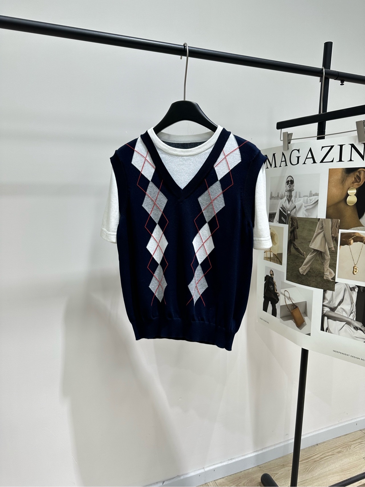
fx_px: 337
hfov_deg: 56.8
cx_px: 182
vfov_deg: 71.6
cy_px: 244
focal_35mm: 24
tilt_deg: -9.5
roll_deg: -0.6
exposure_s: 1/100
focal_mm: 6.86
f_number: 1.78
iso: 80
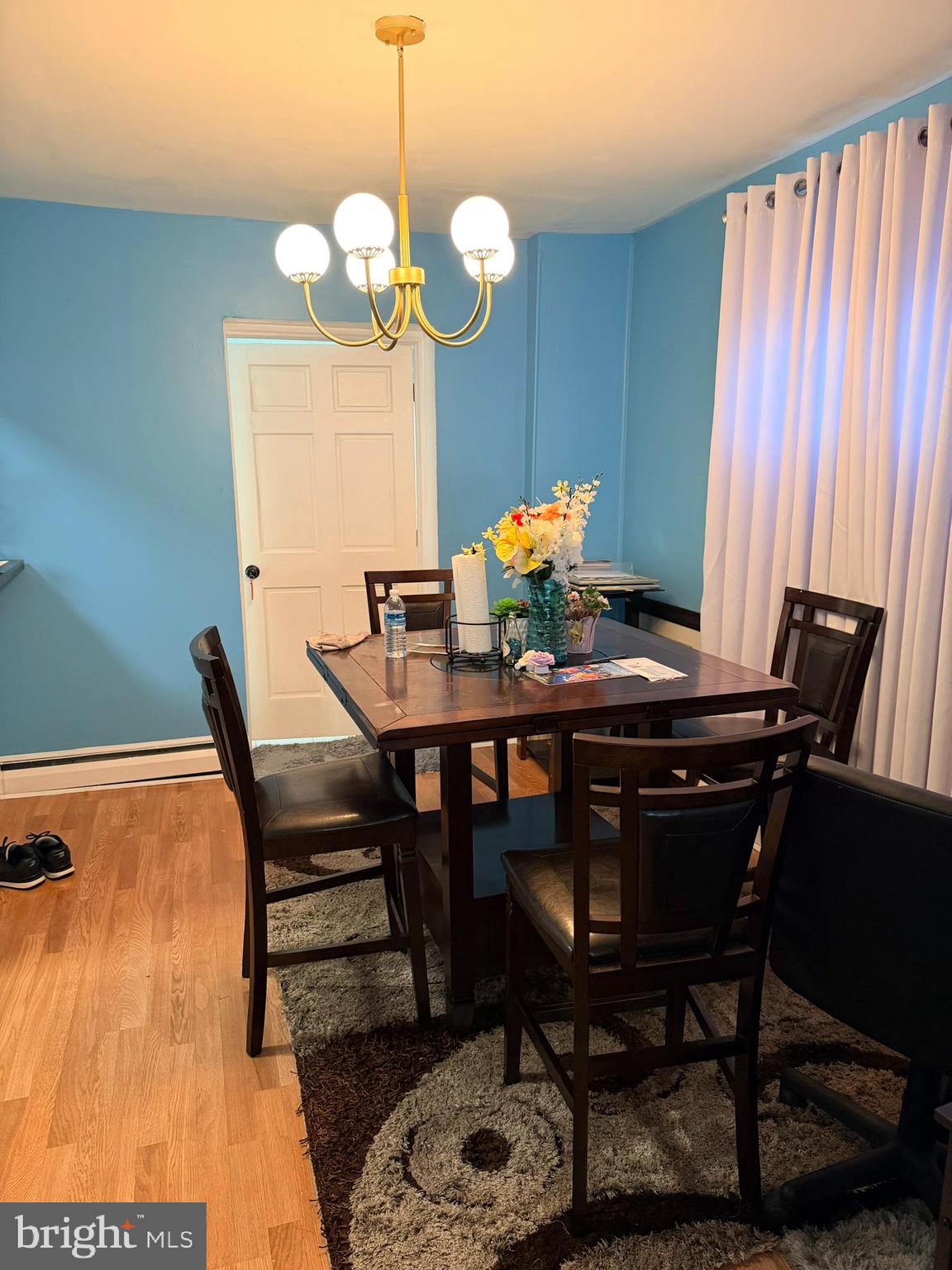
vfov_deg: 71.6
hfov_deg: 56.8
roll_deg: -0.3
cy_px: 635
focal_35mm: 24
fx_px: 880
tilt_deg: -12.1
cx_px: 476
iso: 400
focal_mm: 6.76
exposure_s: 1/60
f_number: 1.78
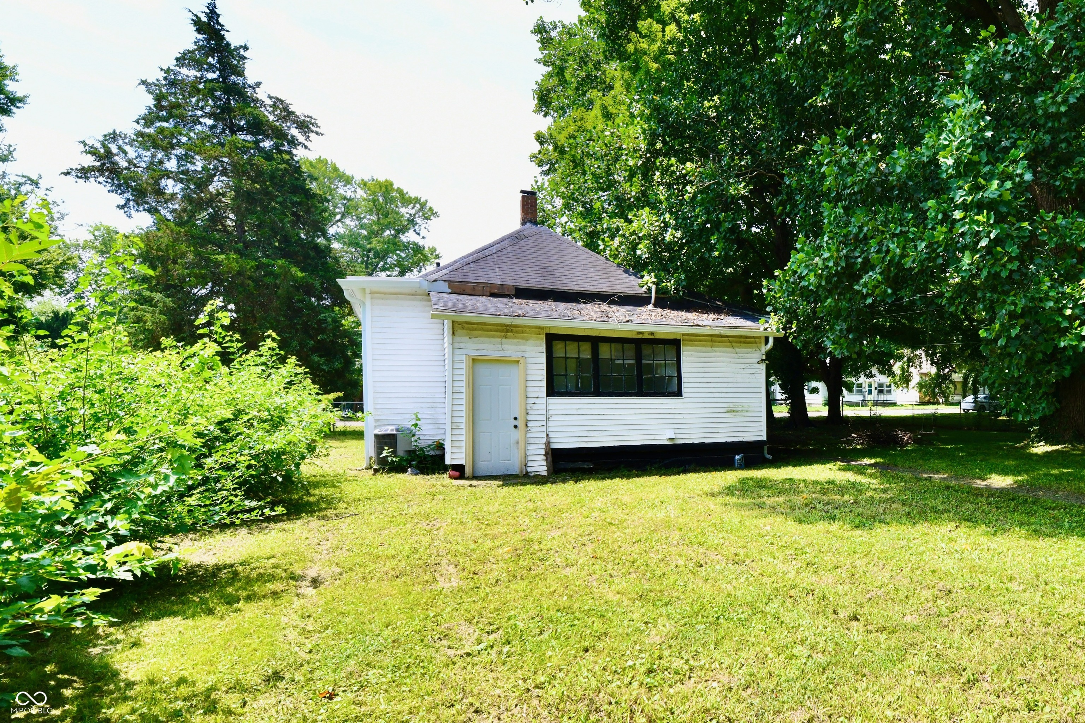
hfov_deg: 104.3
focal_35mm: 14
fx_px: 422
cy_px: 362
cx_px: 542
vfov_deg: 81.2
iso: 640
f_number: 10
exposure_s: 1/400
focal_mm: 14
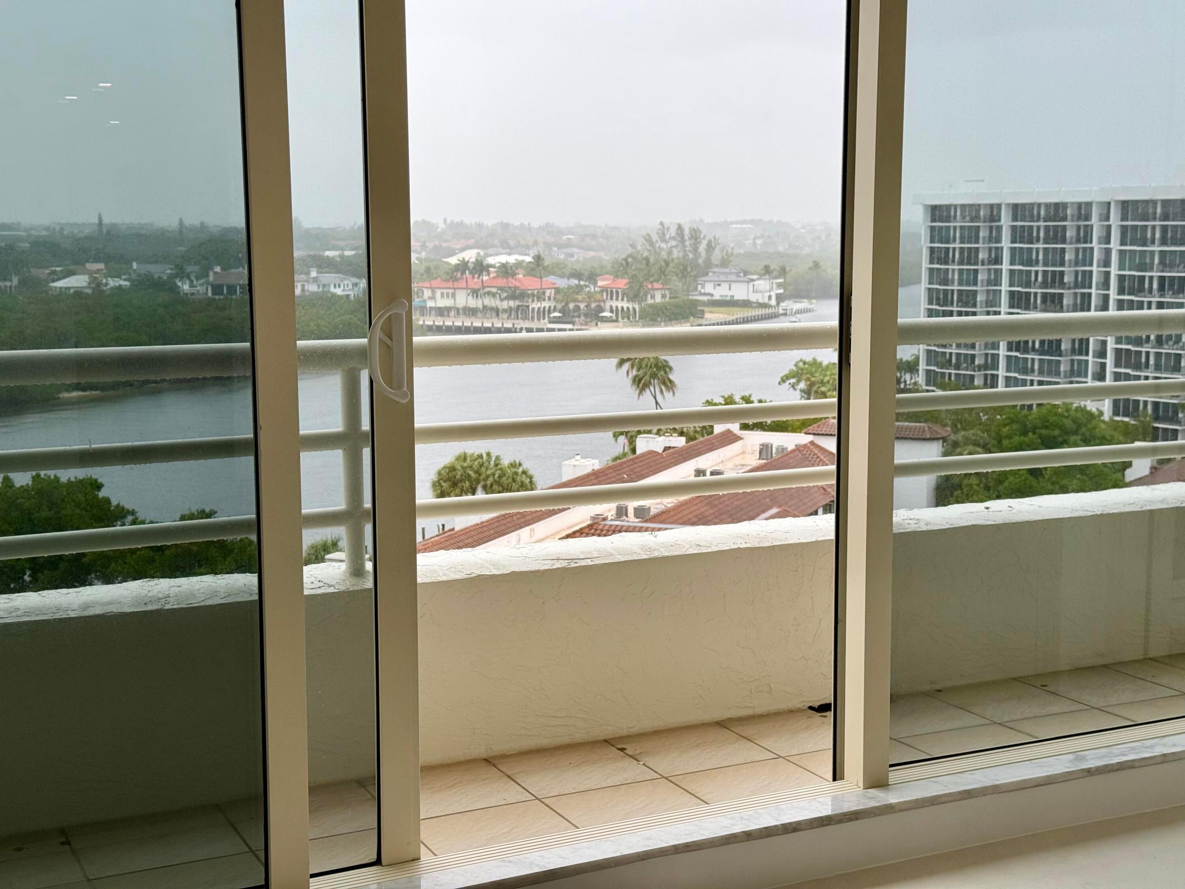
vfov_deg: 30.3
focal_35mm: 48
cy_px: 444
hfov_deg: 39.7
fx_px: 1643
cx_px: 592
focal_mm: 6.76
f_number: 1.78
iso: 64
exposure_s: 1/1754
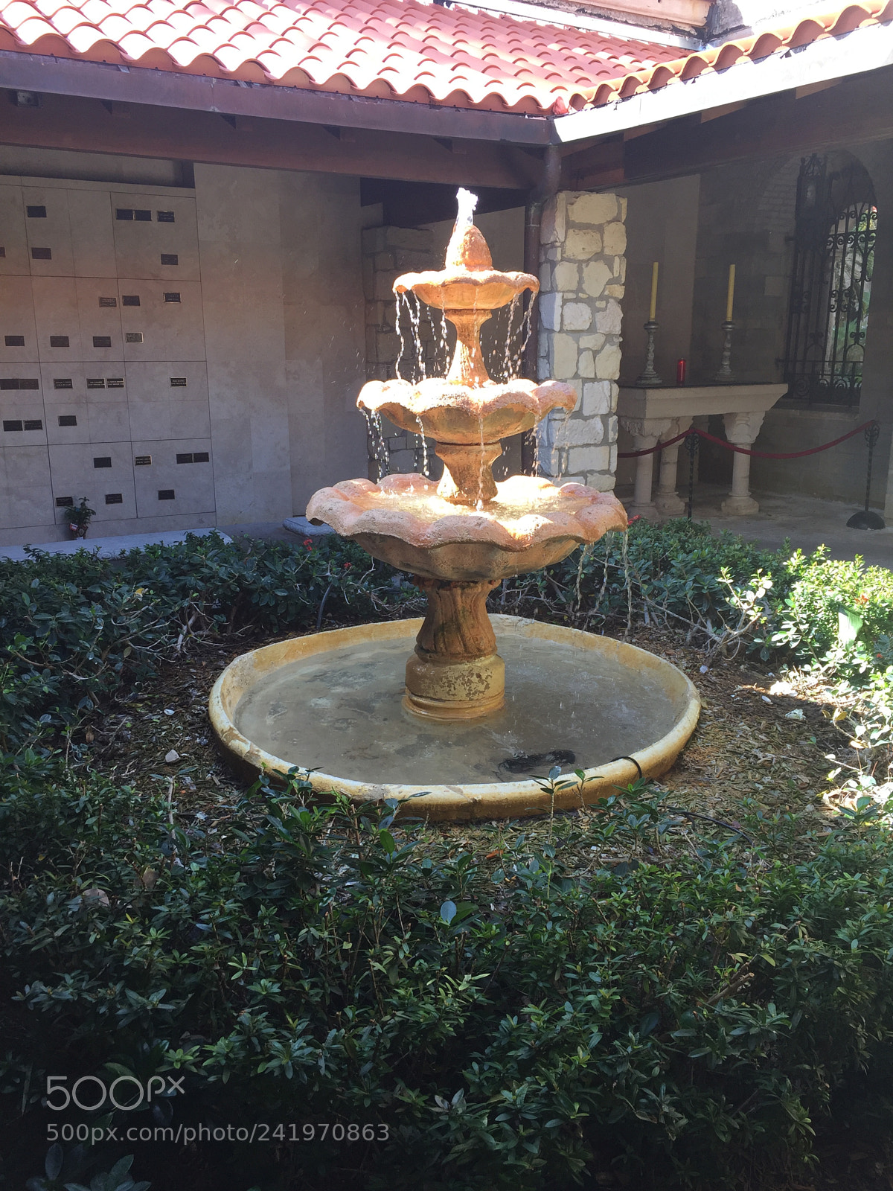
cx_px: 446
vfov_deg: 61.7
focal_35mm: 29
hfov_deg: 48.2
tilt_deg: -13.2
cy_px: 596
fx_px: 997
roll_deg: +0.6
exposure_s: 1/165
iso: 32
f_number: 2.2
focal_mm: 4.15
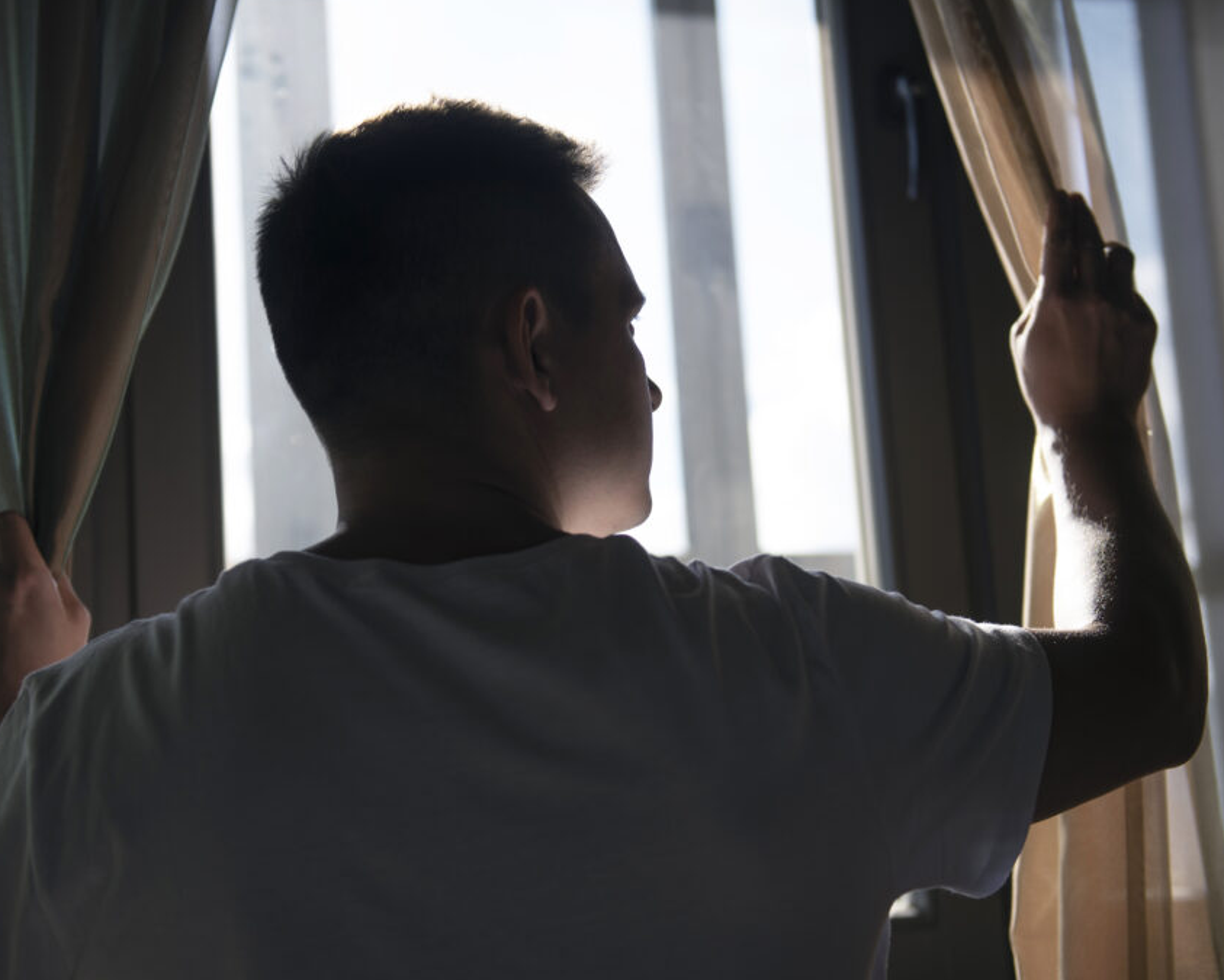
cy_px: 491
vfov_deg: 26.7
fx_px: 2066
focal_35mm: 57
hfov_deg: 33.0
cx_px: 560
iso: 100
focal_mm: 50
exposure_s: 1/640
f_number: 2.8
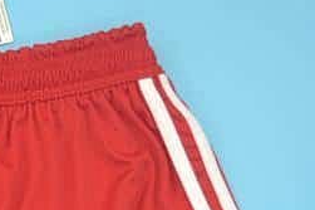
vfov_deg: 9.2
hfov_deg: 14.0
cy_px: 392
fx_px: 1242
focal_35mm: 142
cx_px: -82
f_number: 3.8
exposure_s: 1/100
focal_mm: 22
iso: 200
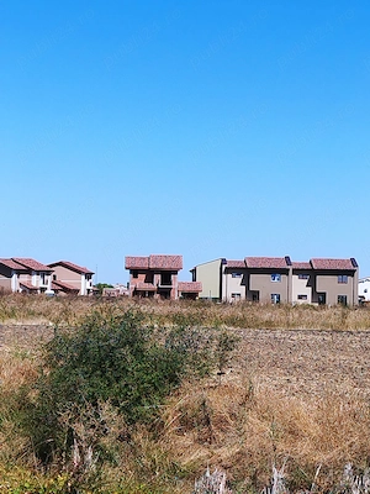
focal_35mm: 24
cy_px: 247
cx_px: 185
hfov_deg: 56.8
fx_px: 342
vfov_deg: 71.6
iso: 50
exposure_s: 1/1173
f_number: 1.89
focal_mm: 5.89
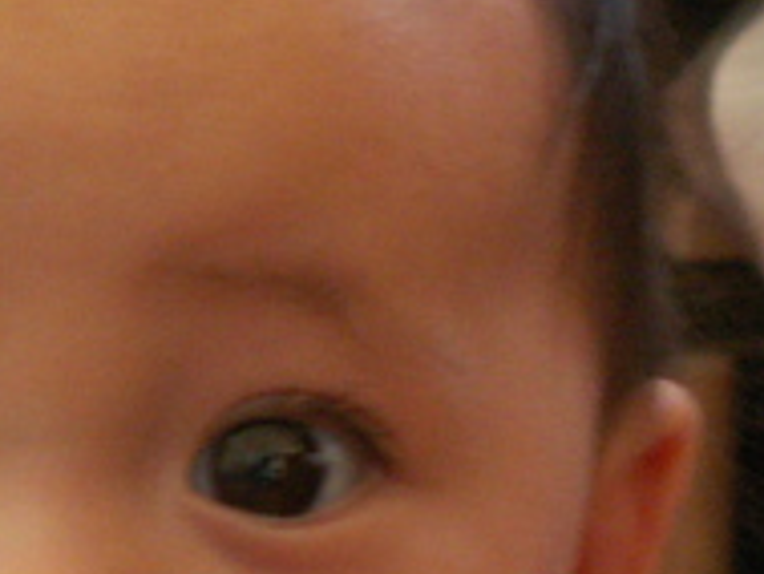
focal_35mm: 406
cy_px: 596
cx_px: -350
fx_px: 8966
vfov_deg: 3.7
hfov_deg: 4.8
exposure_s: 1/40
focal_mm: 15.05
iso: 125
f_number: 3.5
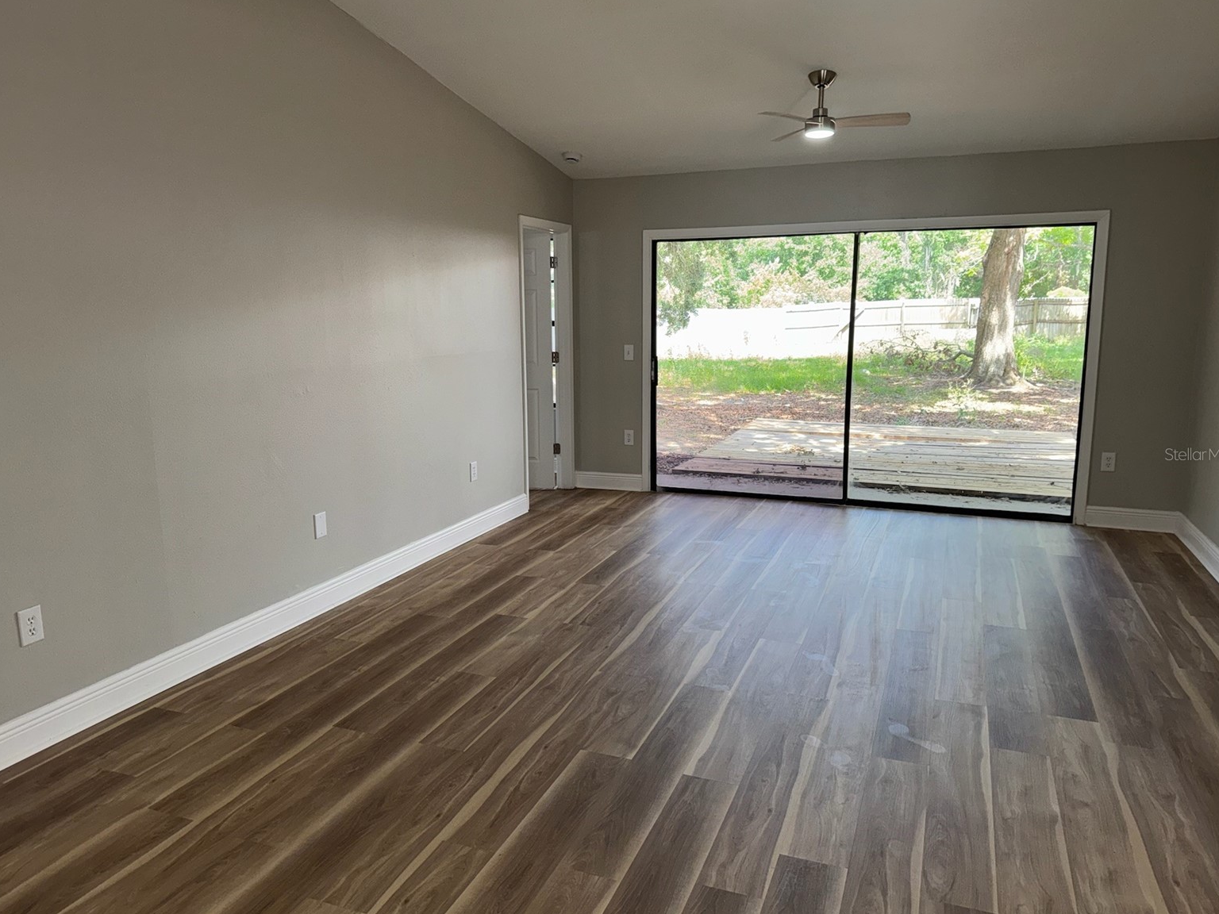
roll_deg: +0.2
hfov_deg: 69.4
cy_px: 454
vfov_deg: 54.9
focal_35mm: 25
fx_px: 880
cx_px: 605
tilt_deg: -10.4
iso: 80
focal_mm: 6.76
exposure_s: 1/120
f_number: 1.78
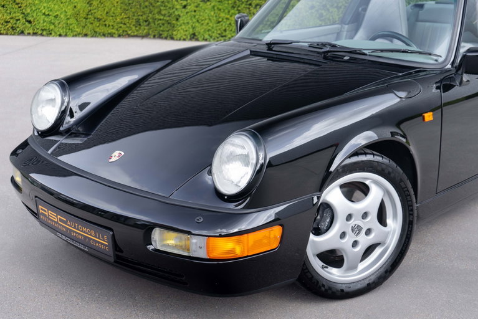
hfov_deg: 32.9
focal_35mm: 61
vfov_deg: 22.3
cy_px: 160
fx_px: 810
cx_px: 239
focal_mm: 61
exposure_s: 1/50
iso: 64
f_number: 5.6
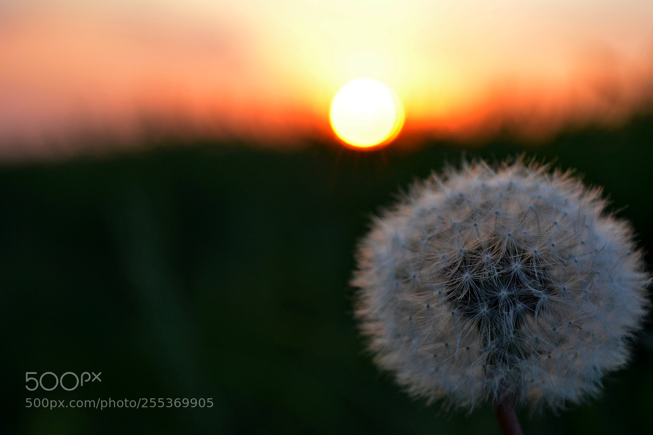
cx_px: 326
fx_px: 1496
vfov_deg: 16.5
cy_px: 218
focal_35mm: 82
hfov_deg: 24.6
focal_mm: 55
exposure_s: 1/500
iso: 800
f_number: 5.6
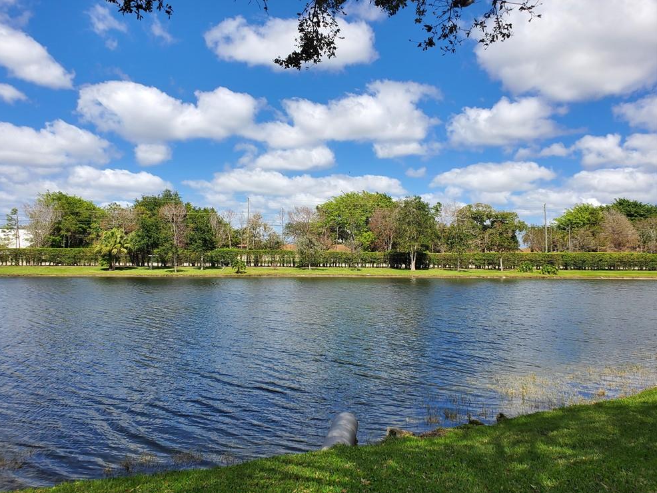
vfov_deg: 51.4
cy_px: 245
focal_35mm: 27
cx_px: 317
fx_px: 513
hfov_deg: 65.3
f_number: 2.4
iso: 50
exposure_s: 1/1576
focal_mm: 4.3
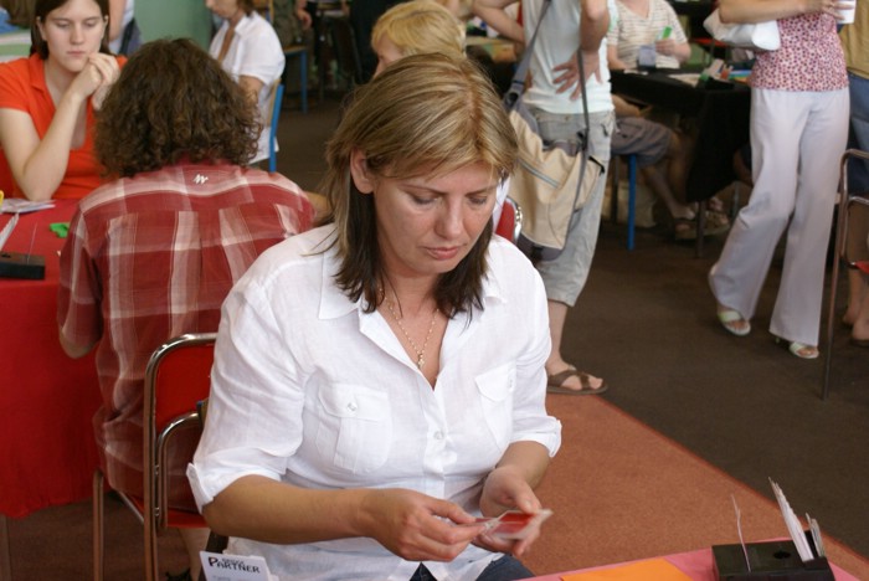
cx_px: 434
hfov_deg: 33.4
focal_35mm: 60
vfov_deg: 22.7
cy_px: 290
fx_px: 1449
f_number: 5.6
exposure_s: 1/40
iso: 500
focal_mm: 40
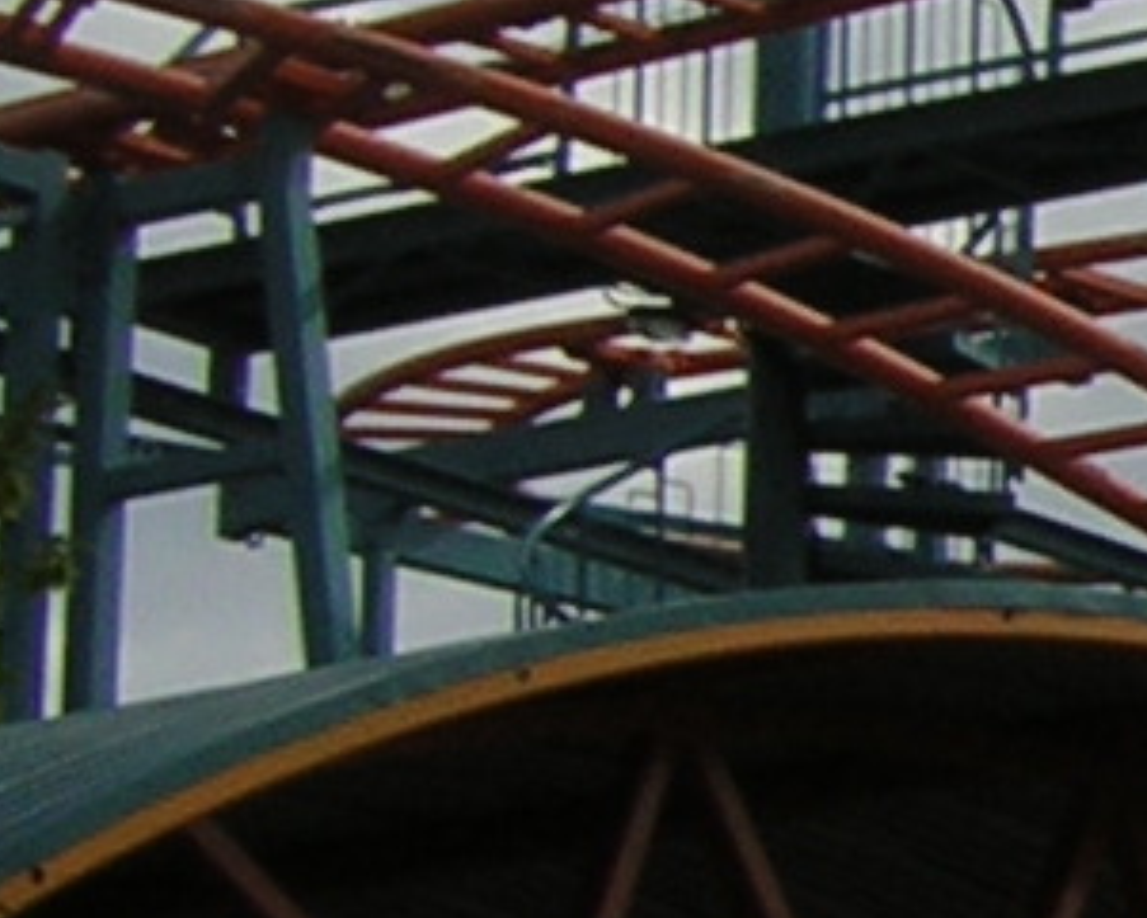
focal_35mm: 280
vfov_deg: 5.5
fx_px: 9508
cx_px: 3022
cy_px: 632
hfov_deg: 6.5
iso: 50
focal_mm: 7.1
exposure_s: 1/447
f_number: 6.4
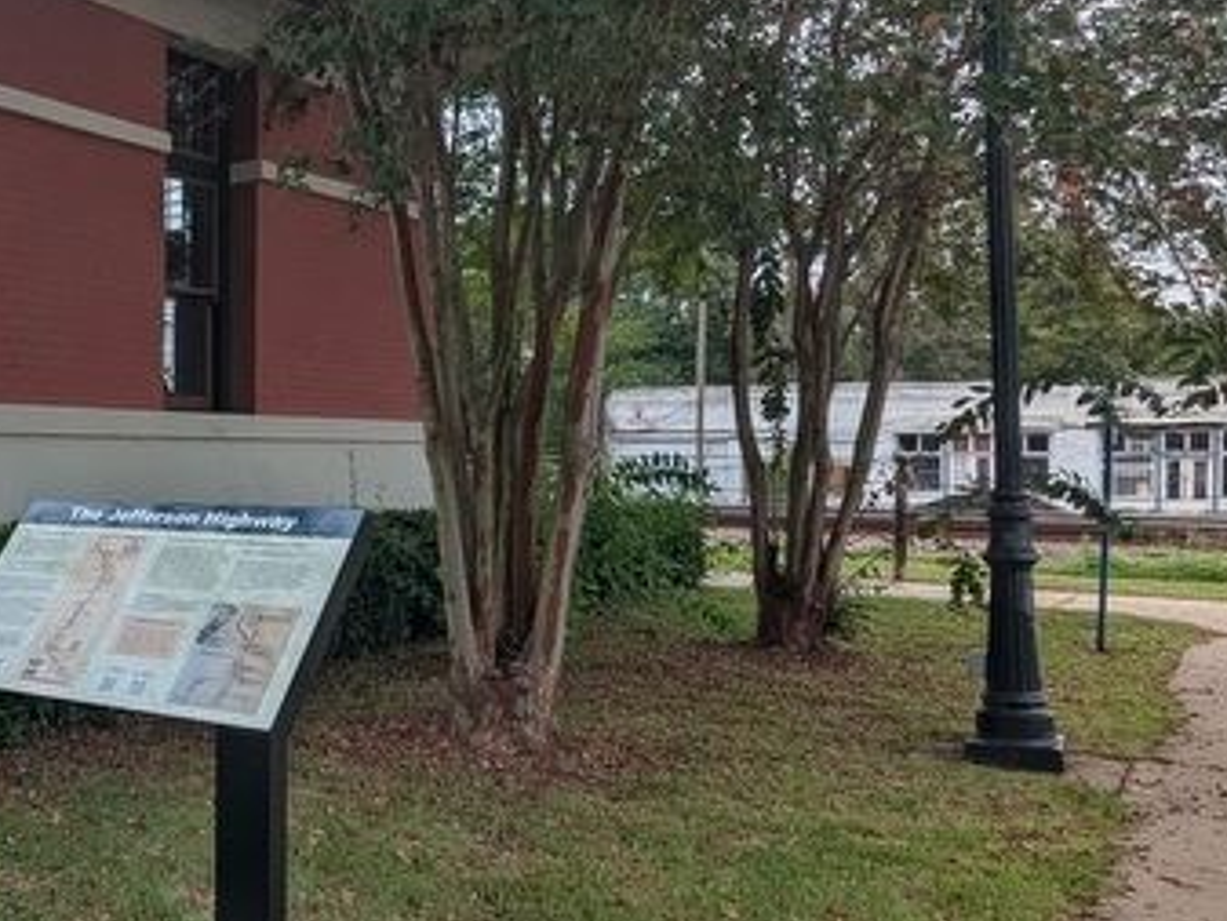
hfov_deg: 42.9
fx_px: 1347
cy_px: 466
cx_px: 29
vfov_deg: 37.7
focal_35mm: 38
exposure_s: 1/541
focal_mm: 2.35
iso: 29
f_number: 2.2
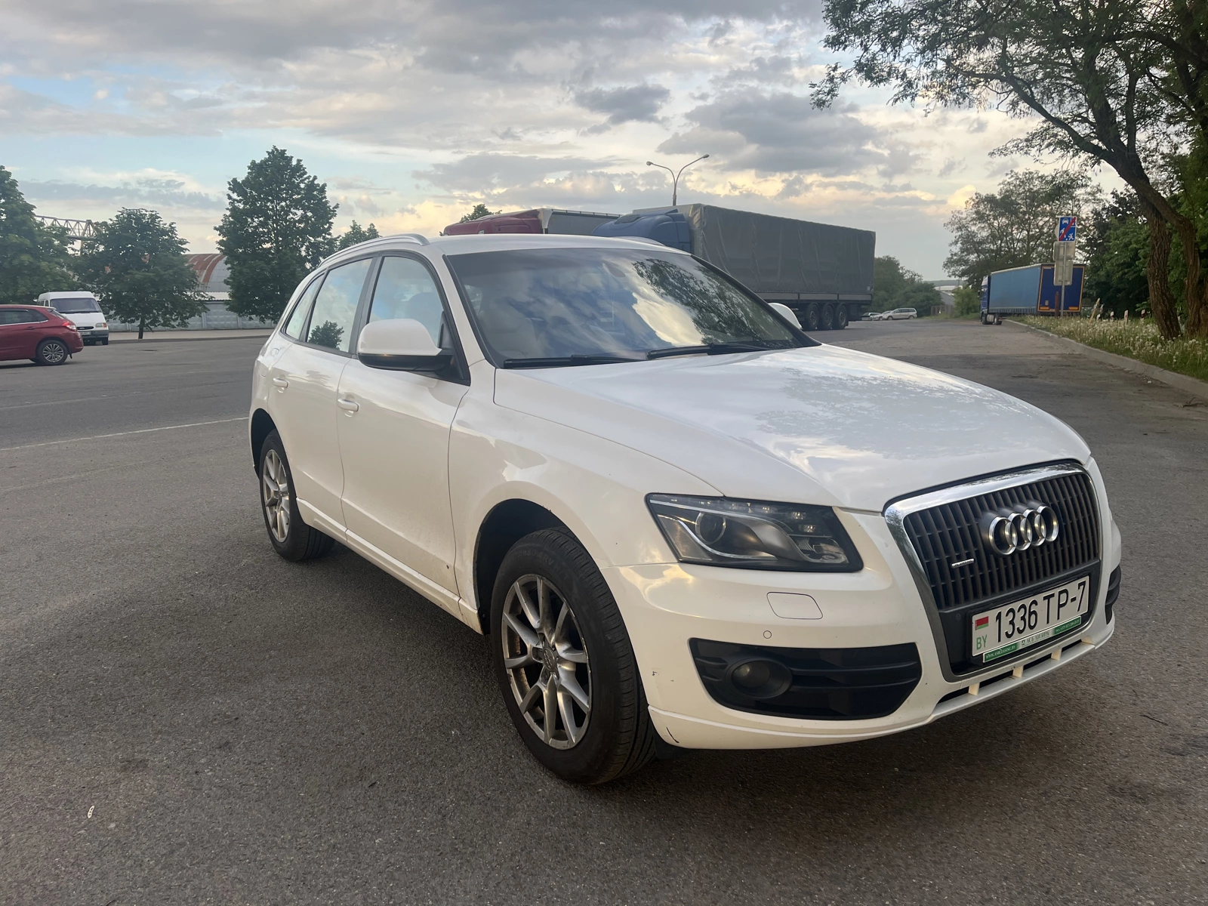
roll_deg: +0.5
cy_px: 453
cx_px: 604
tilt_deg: -10.2
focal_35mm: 26
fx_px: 907
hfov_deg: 67.3
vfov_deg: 53.1
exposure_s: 1/497
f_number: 1.6
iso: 50
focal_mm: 5.1
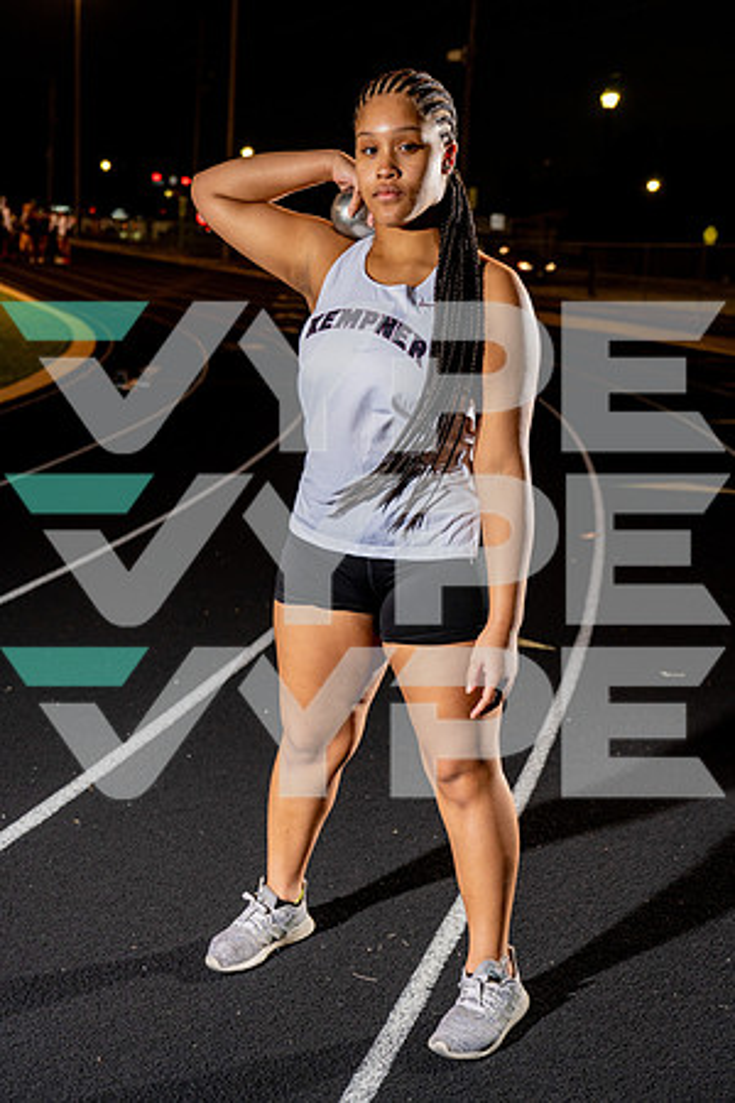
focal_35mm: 48
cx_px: 368
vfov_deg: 41.1
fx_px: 1470
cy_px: 552
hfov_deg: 28.1
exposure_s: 1/250
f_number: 4
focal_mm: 48
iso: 800
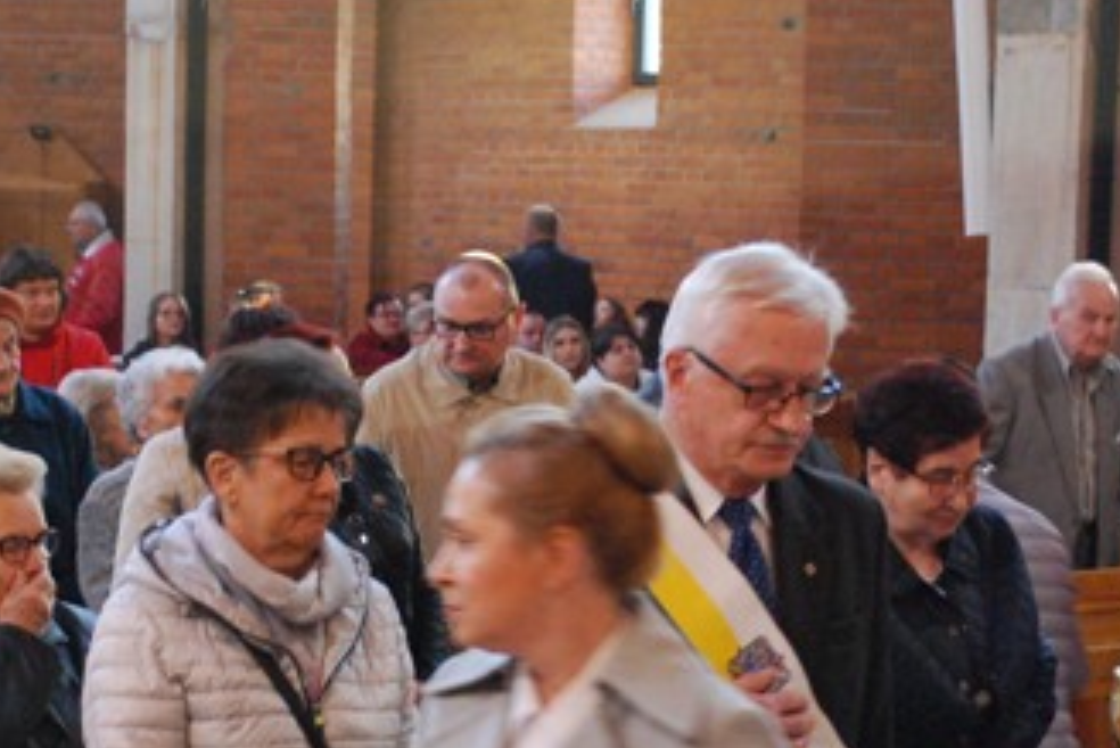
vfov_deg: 12.4
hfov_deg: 18.6
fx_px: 3424
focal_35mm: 110
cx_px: 488
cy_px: 605
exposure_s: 1/40
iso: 1600
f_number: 4.8
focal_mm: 30
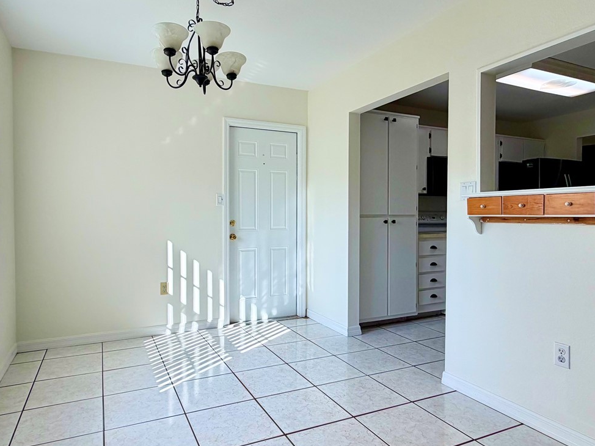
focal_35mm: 23
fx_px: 395
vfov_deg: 58.9
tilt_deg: -0.8
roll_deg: -0.1
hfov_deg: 73.8
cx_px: 277
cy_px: 219
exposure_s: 1/241
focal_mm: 2.22
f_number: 2.2
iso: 40
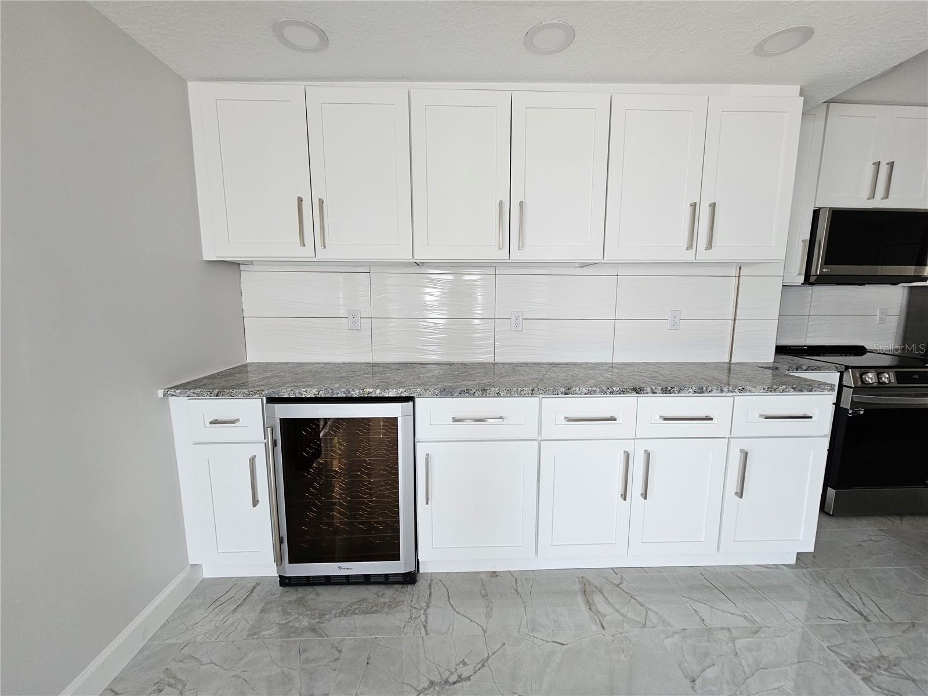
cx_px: 464
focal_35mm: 13
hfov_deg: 106.2
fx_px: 349
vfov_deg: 89.9
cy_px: 348
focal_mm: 2.2
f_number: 2.2
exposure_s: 1/77
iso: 160
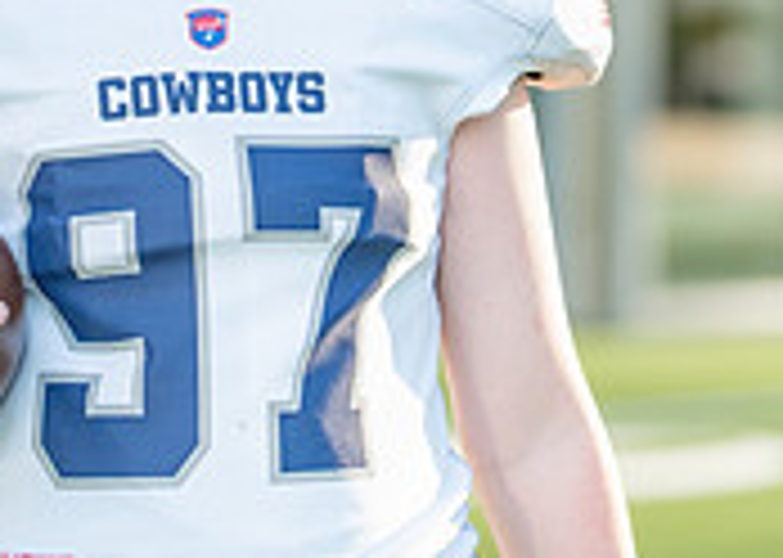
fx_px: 4489
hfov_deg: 10.0
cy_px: 13
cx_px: 277
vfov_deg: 7.1
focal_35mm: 202
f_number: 1.2
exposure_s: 1/2000
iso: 100
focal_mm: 50
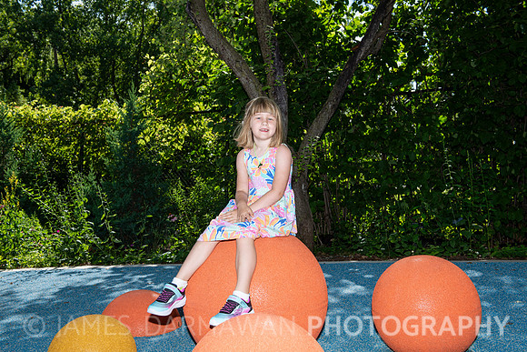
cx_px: 264
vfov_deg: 31.9
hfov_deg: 46.4
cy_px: 176
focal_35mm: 42
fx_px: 615
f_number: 8
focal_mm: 42
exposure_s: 1/200
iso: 100
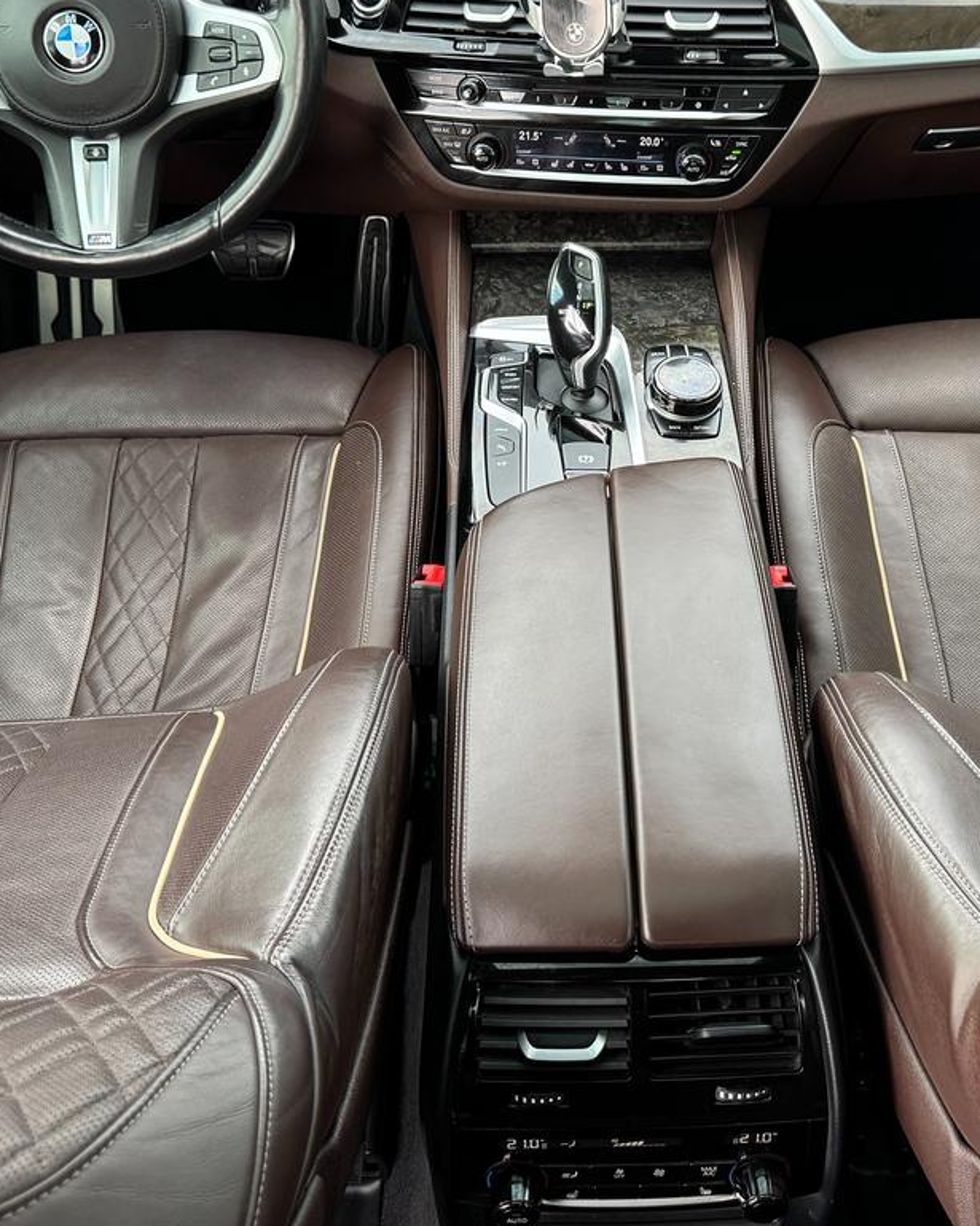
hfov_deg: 38.1
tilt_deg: -36.4
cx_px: 588
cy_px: 466
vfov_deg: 46.5
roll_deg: +0.9
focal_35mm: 39
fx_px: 1414
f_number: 1.78
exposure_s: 1/49
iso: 200
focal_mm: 6.76
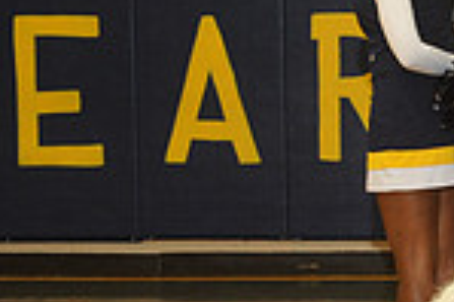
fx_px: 2356
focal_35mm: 187
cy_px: 183
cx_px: 829
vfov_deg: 7.3
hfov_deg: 10.3
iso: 1600
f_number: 6.3
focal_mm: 48
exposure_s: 1/60
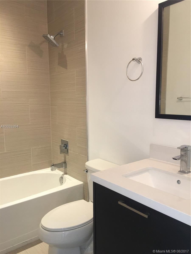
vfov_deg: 61.7
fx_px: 213
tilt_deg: -5.6
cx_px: 96
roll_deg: +0.4
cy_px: 127
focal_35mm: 29
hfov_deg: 48.2
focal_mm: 4.15
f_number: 2.2
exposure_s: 1/30
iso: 64
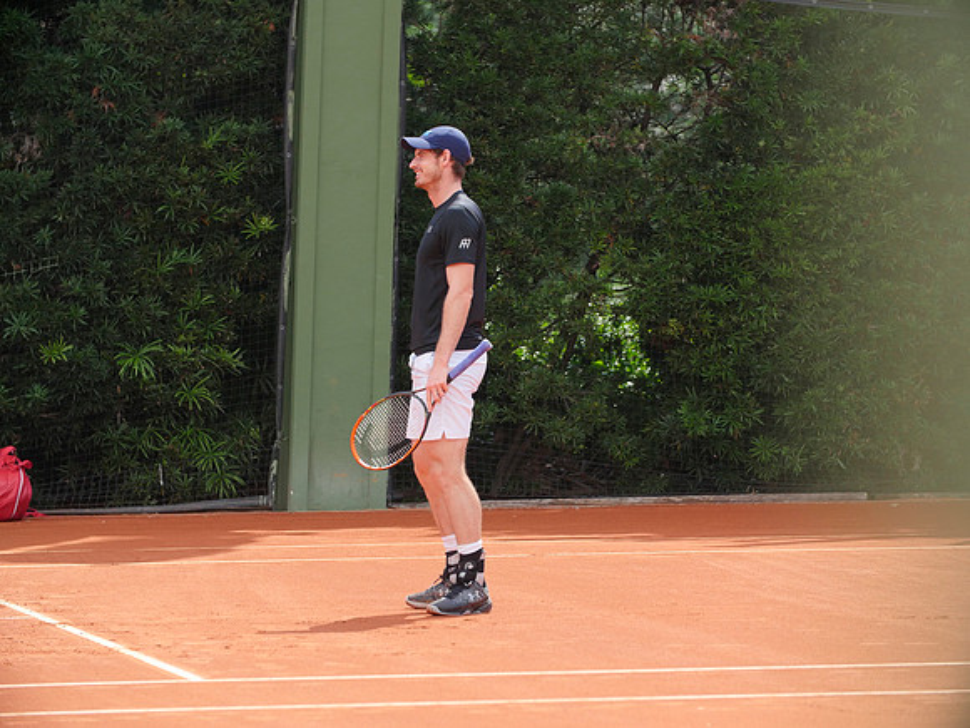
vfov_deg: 5.8
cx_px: 485
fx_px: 7174
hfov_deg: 7.7
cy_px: 364
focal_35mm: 256
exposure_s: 1/1600
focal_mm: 128
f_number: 3.5
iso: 400
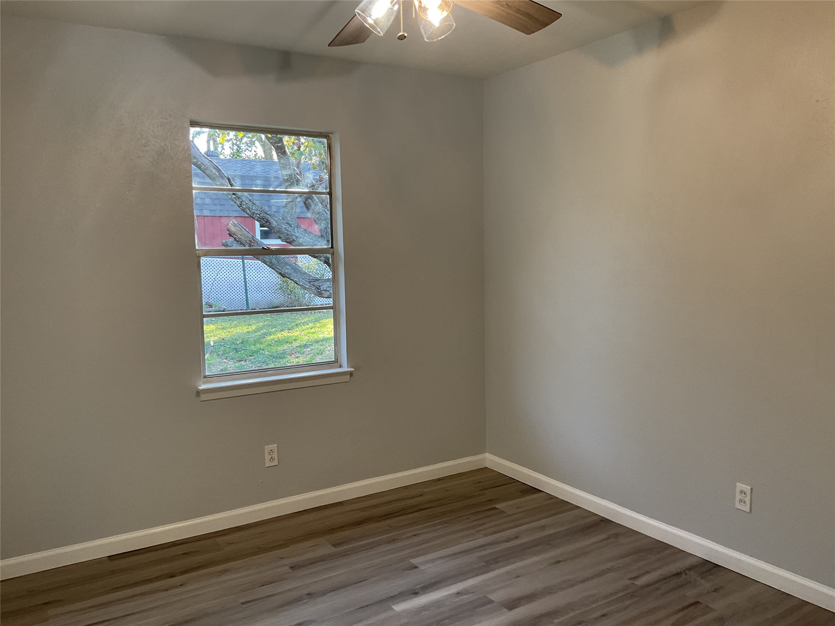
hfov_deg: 61.7
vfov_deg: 48.2
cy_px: 313
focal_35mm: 29
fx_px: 700
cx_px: 418
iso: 64
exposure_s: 1/60
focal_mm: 3
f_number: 1.8
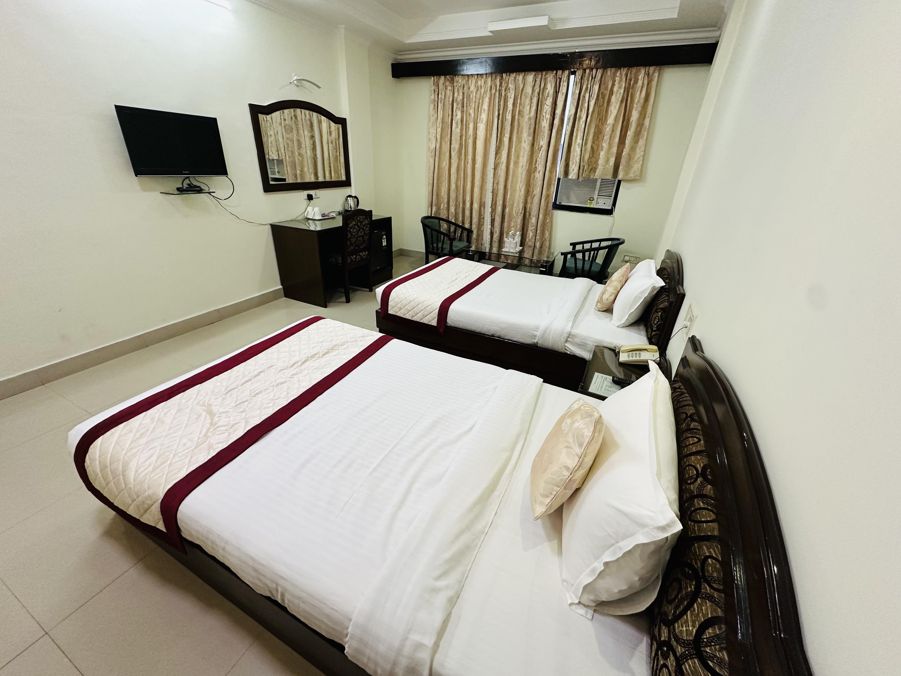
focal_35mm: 14
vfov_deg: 85.7
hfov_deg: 102.1
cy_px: 338
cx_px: 450
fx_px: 364
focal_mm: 2.22
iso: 250
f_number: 2.2
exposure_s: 1/100
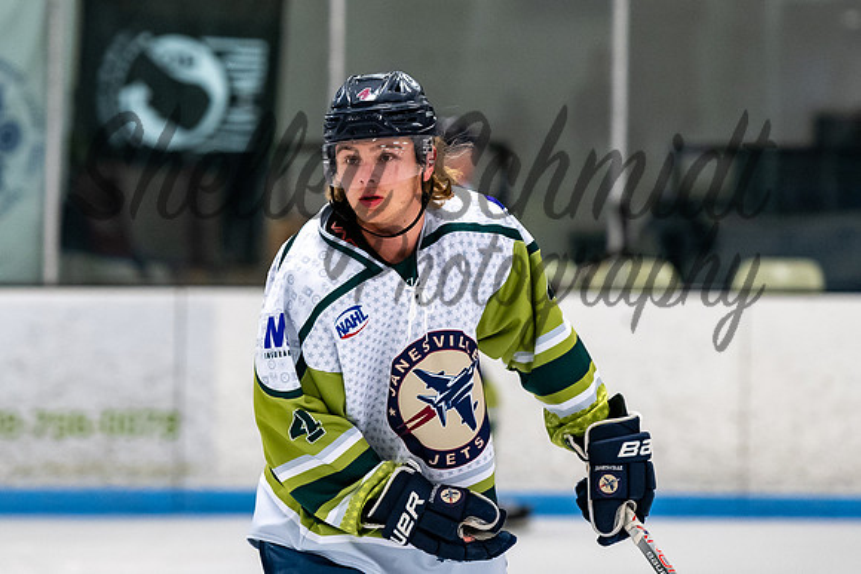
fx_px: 7969
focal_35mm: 333
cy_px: 235
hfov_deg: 6.2
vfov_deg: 4.1
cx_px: 377
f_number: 3.2
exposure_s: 1/800
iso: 2000
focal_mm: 170
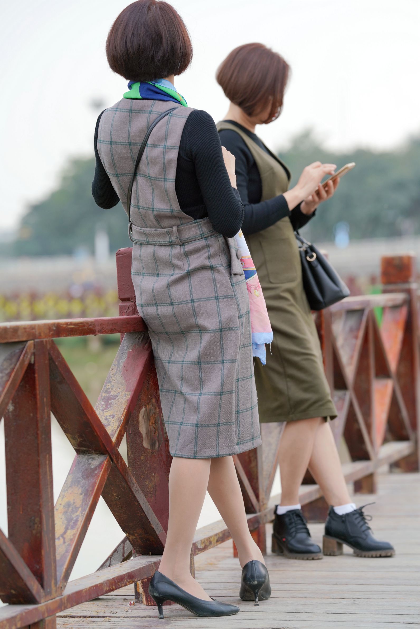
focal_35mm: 135
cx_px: 210
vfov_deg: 15.2
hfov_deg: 10.2
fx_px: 2361
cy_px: 314
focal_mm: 135
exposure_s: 1/400
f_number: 3.5
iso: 400
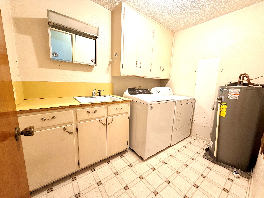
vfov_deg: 85.7
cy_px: 99
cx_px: 132
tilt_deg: -10.2
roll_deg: -2.1
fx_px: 107
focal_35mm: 14
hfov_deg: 102.1
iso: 200
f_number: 2.2
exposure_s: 1/60
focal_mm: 2.22
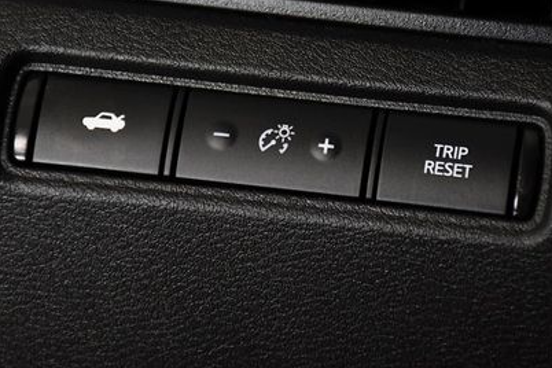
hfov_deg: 9.6
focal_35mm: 215
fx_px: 3296
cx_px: 303
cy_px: 113
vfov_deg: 6.4
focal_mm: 90
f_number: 5.3
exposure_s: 1/400
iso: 2500
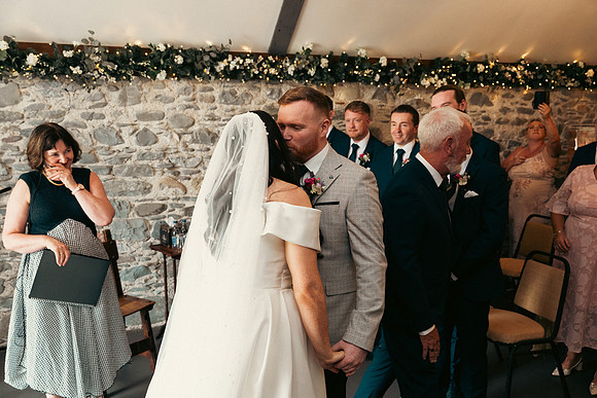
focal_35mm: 31
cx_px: 298
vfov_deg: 42.3
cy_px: 199
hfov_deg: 60.3
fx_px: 514
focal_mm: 31
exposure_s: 1/160
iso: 1250
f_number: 3.5
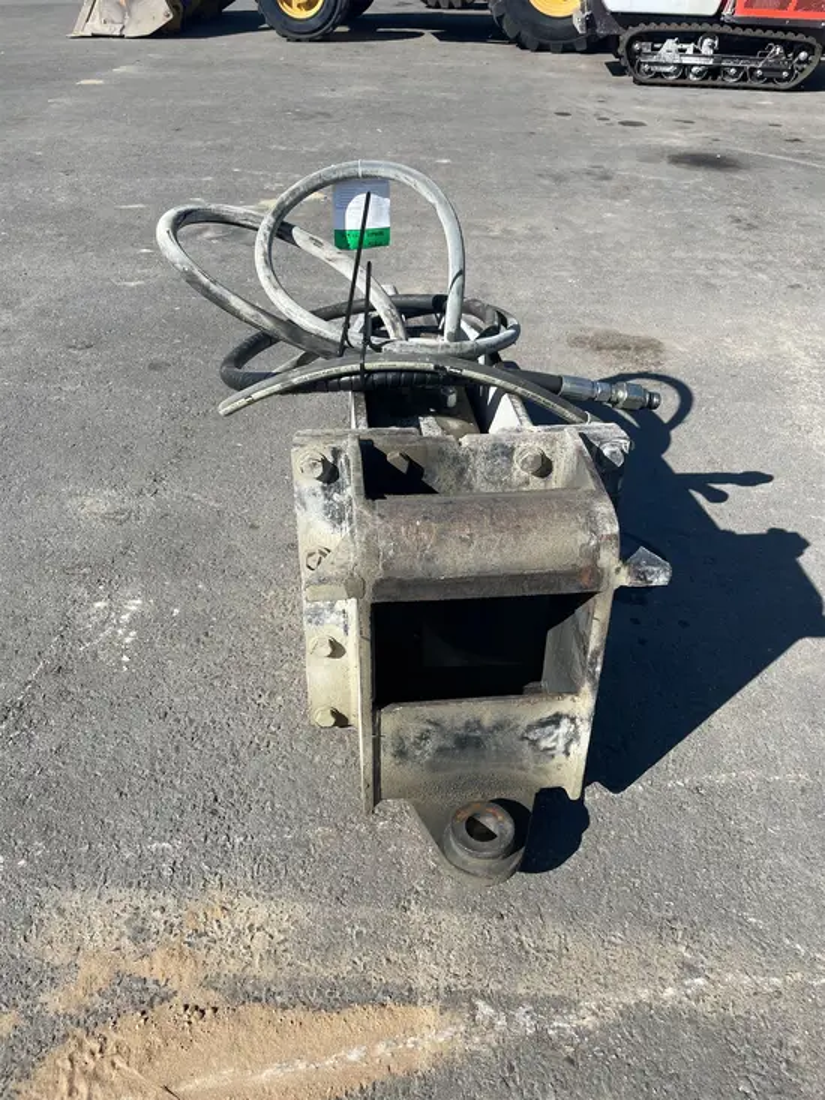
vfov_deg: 67.3
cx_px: 412
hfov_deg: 53.1
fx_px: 826
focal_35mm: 26
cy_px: 550
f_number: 1.6
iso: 50
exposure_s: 1/3401
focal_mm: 4.2
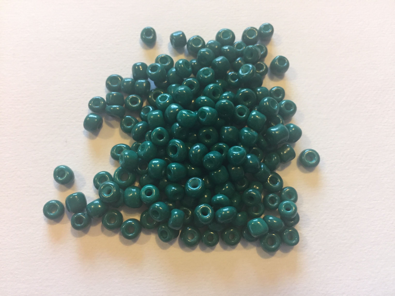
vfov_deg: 48.2
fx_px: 331
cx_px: 198
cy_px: 148
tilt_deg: -77.9
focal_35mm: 29
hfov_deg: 61.7
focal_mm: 4.15
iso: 250
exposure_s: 1/33
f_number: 2.2
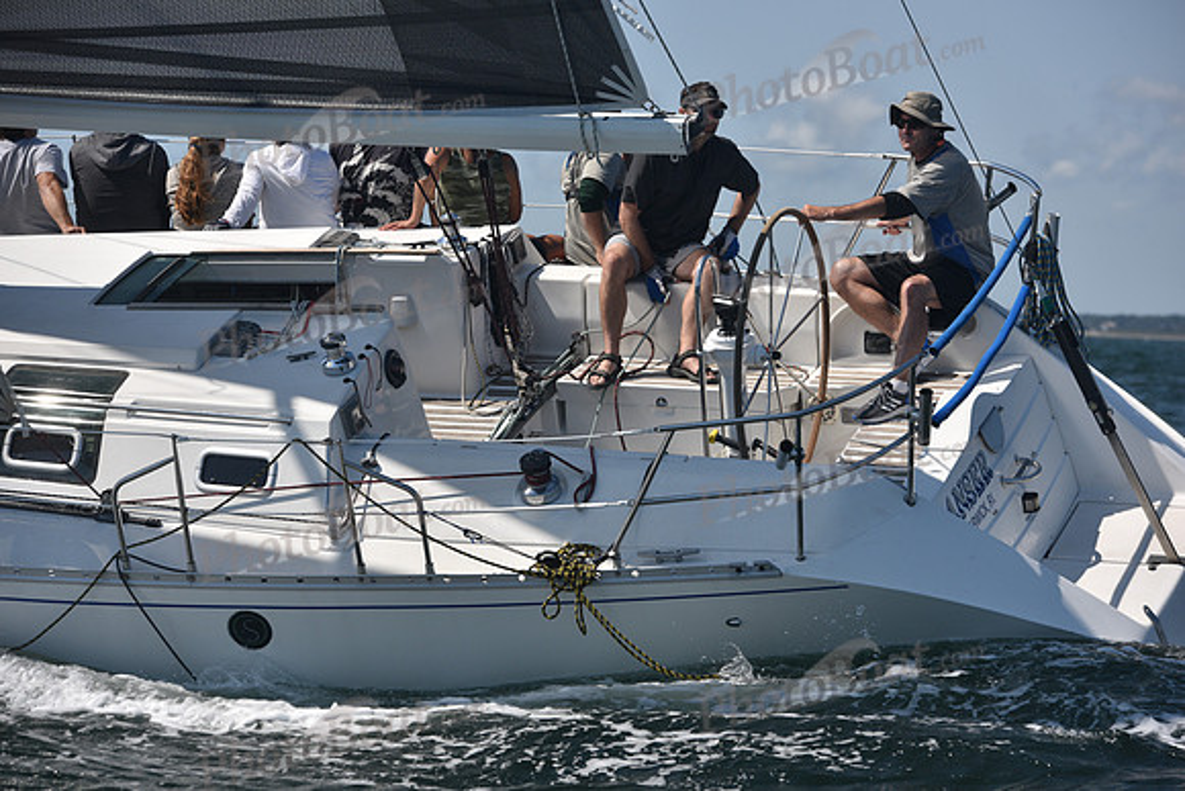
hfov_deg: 15.2
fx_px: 4445
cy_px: 396
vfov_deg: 10.2
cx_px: 592
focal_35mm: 135
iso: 250
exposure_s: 1/1000
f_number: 6.3
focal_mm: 135
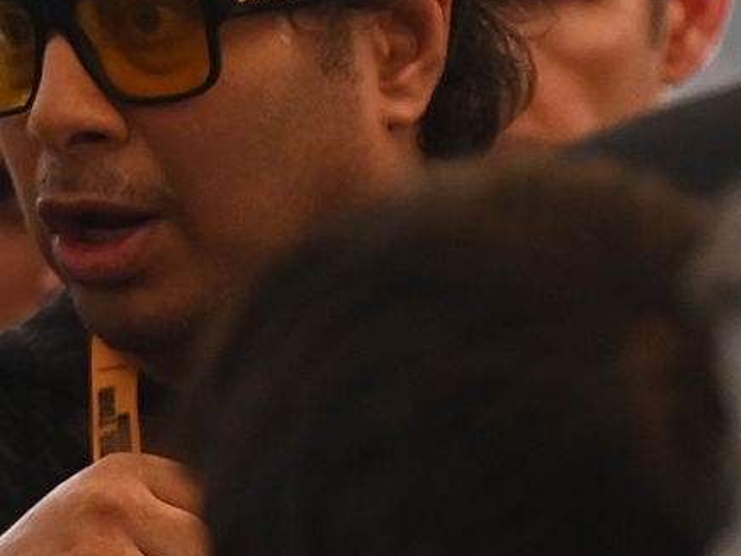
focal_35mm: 327
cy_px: 176
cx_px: -27
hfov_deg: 6.0
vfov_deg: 4.5
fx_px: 7000
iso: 1000
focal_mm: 145
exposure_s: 1/2000
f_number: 4
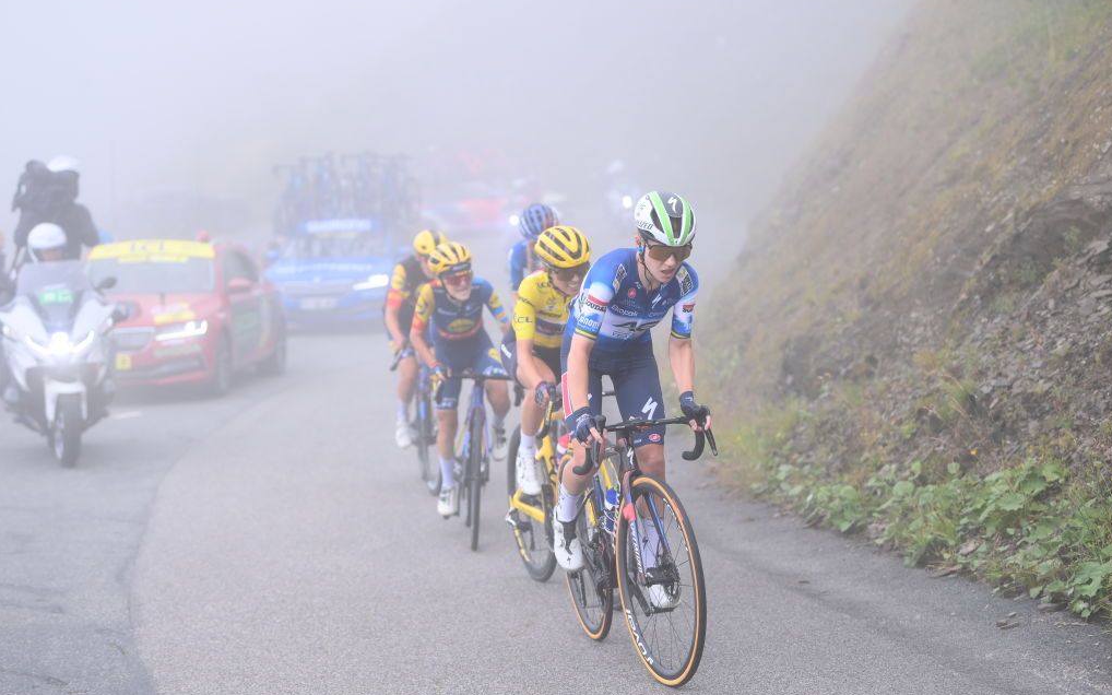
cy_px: 347
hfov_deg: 25.2
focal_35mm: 82
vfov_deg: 15.9
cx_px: 558
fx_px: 2485
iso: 500
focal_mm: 80
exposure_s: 1/1600
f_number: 3.2
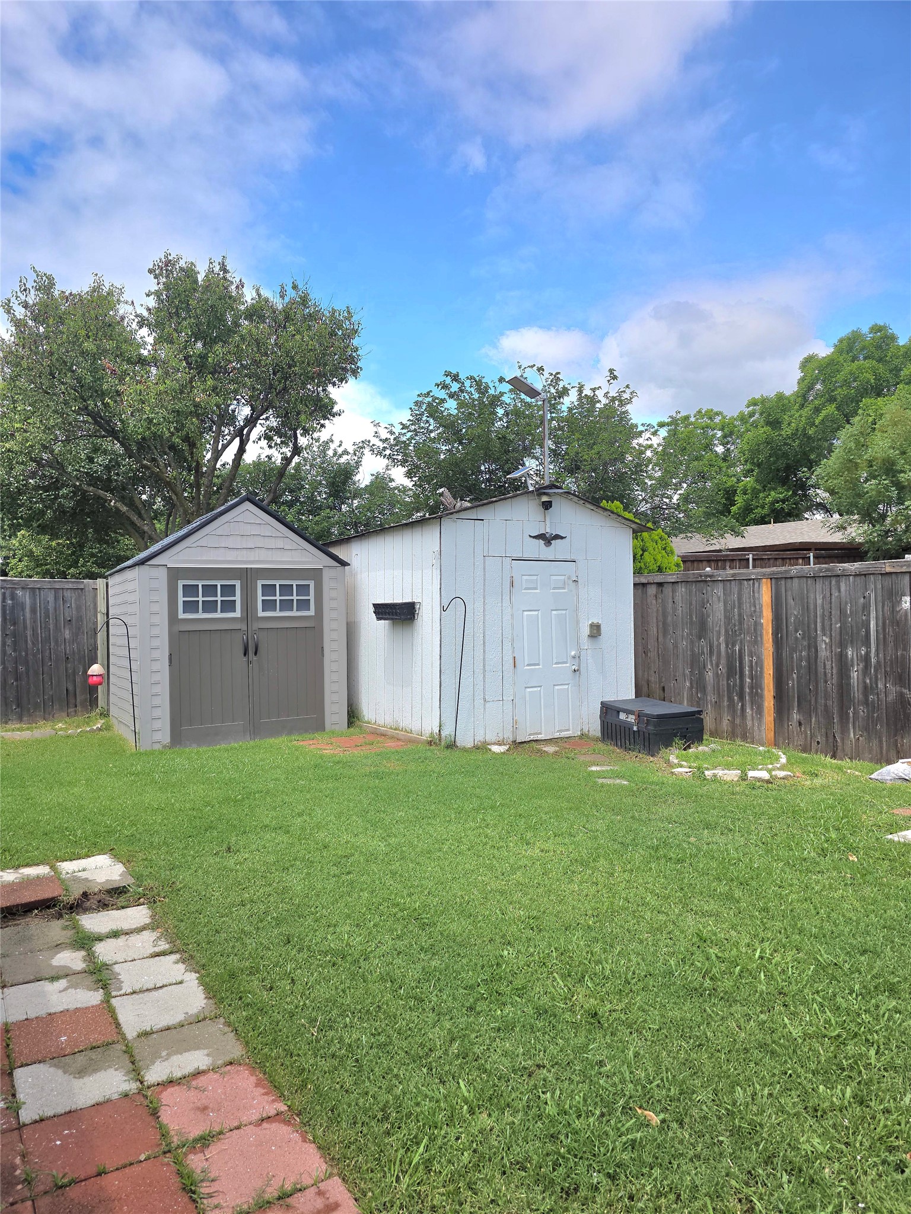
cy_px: 607
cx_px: 456
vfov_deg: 73.9
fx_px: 807
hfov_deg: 58.9
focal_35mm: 23
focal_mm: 6.3
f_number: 1.7
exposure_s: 1/909
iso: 12
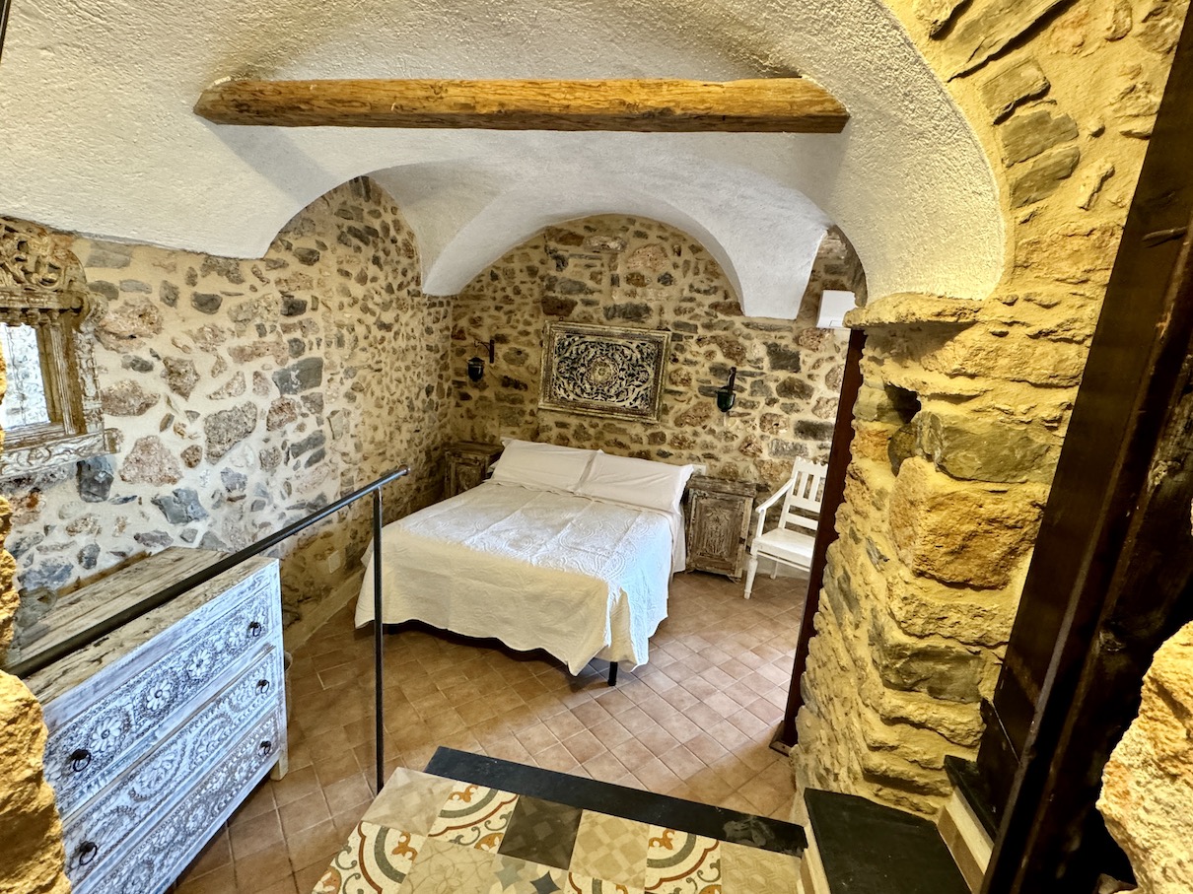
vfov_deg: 85.7
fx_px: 482
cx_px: 596
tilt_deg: -12.5
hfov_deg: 102.1
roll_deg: +3.0
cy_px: 447
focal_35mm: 14
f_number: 2.2
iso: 500
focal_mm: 2.22
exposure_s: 1/50
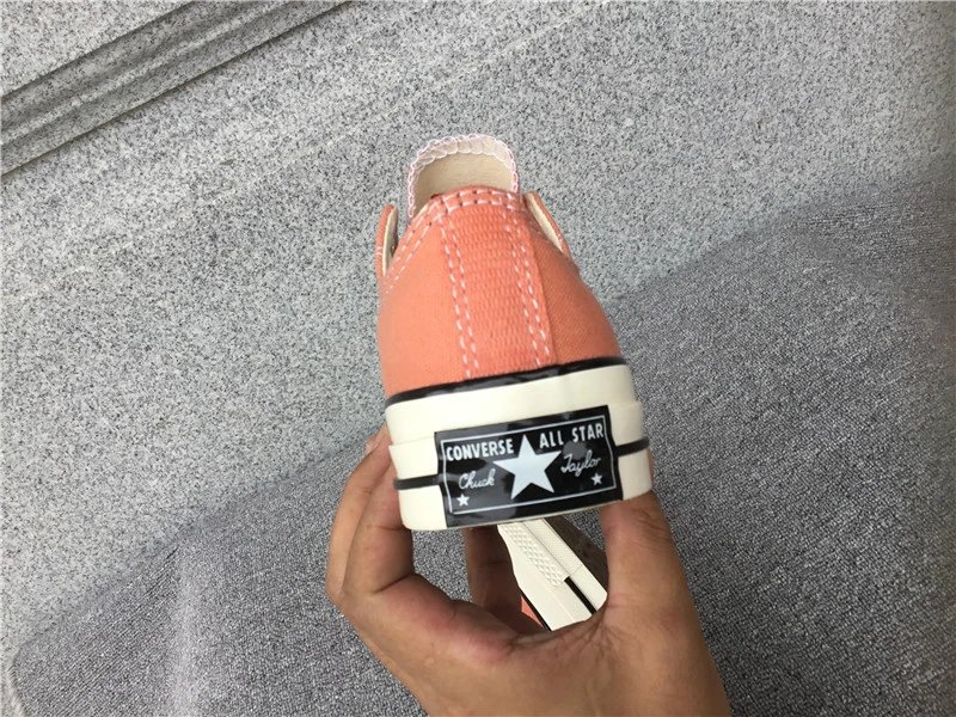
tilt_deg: -37.8
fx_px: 856
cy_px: 358
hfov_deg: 58.4
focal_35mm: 31
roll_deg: +27.5
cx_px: 478
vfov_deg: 45.4
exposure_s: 1/245
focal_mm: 3.3
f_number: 2.4
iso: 25
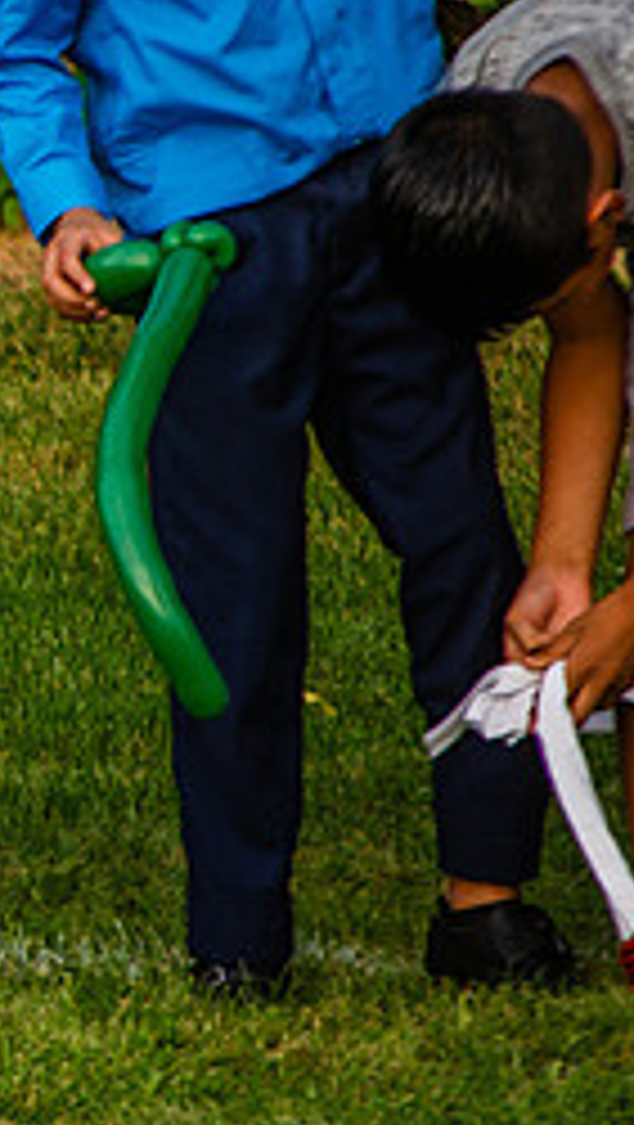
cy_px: 436
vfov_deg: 3.1
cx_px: -517
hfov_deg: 1.8
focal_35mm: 691
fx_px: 20610
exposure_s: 1/500
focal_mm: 190
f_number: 5.6
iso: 250
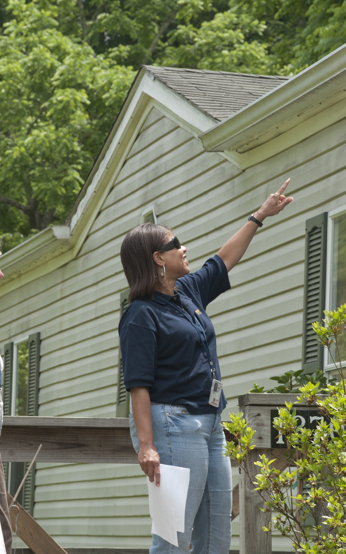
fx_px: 2953
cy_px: 277
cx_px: 163
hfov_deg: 6.7
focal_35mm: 196
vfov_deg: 10.7
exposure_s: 1/250
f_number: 8
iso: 400
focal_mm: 85
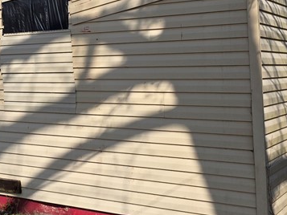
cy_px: 37
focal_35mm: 66
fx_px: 547
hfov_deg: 27.8
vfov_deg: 21.9
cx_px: 5
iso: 80
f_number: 1.7
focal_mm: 6.3
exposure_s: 1/6574
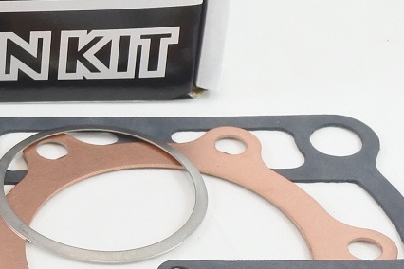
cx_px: -140
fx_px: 1694
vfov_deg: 9.0
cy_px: -48
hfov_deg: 13.1
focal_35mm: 151
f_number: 4
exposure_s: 1/125
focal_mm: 13.4
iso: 500
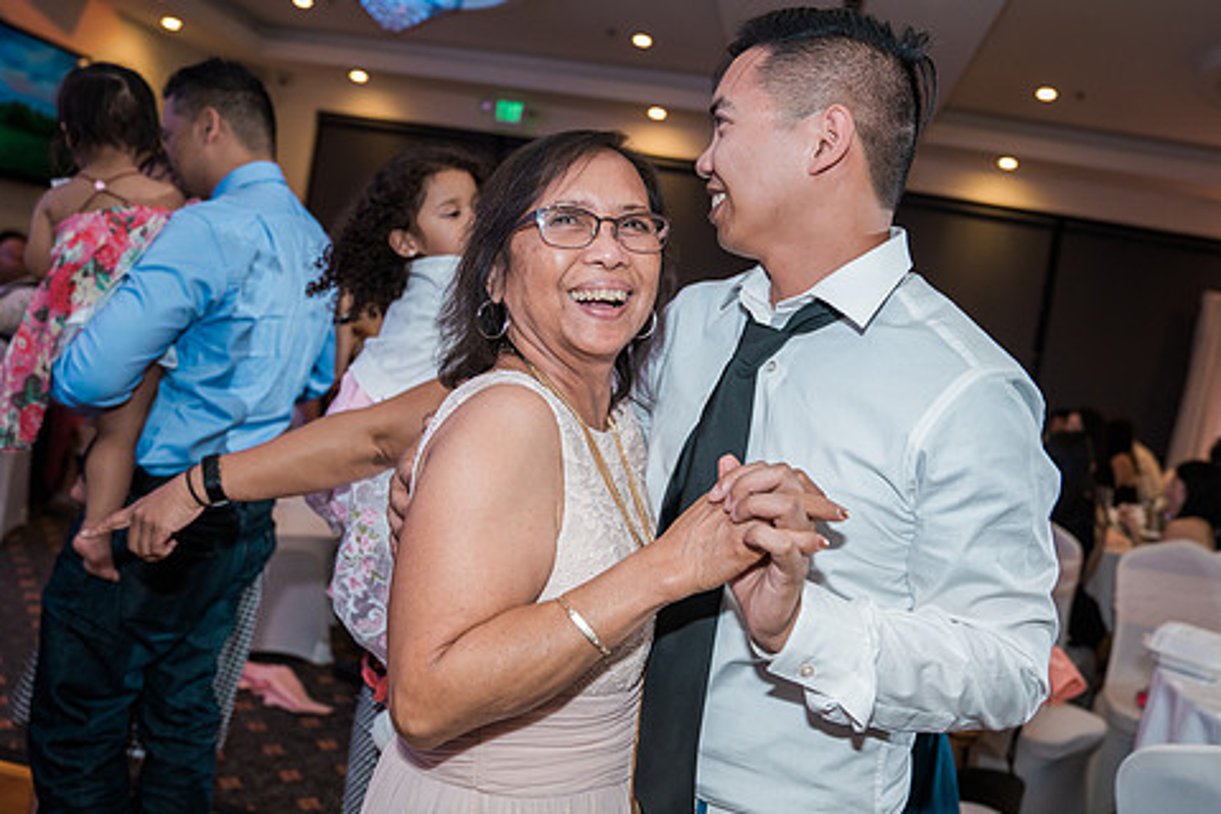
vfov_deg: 44.8
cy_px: 350
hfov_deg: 63.6
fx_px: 984
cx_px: 659
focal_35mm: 29
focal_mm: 24
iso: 800
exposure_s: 1/160
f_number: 2.8
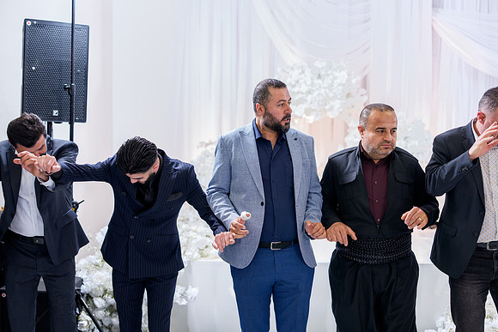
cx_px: 249
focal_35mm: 50
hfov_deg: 39.6
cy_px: 166
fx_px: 692
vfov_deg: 27.0
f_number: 2
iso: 640
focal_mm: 50
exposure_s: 1/200
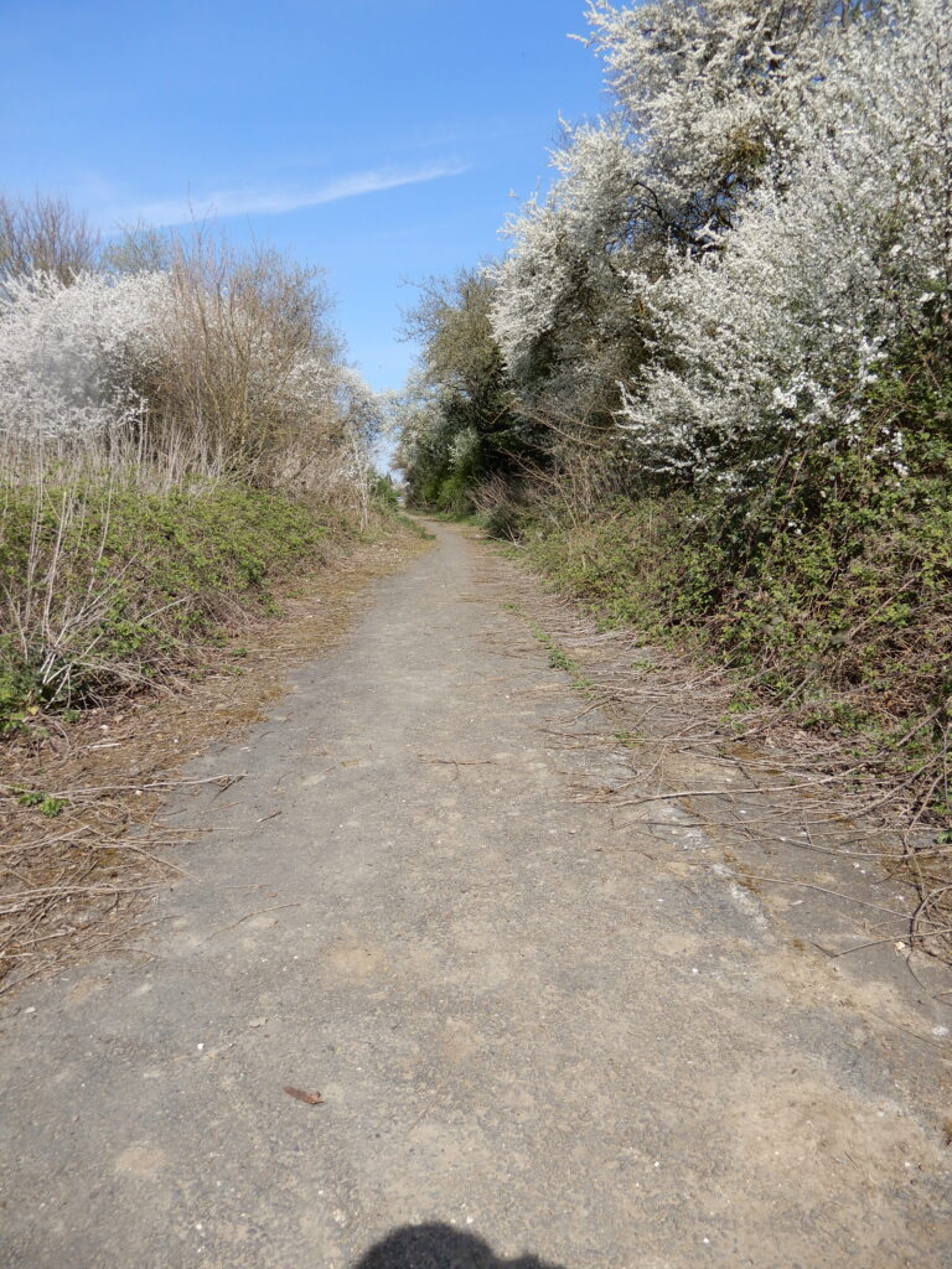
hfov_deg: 56.8
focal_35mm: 24
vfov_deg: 71.6
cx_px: 476
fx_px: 880
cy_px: 634
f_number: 3.4
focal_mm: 4.3
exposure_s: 1/800
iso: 80
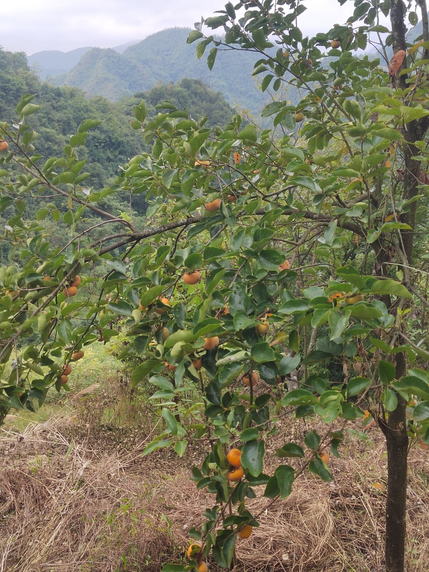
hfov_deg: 37.7
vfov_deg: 49.0
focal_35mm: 38
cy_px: 286
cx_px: 214
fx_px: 628
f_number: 1.9
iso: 147
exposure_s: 1/100
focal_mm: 5.52
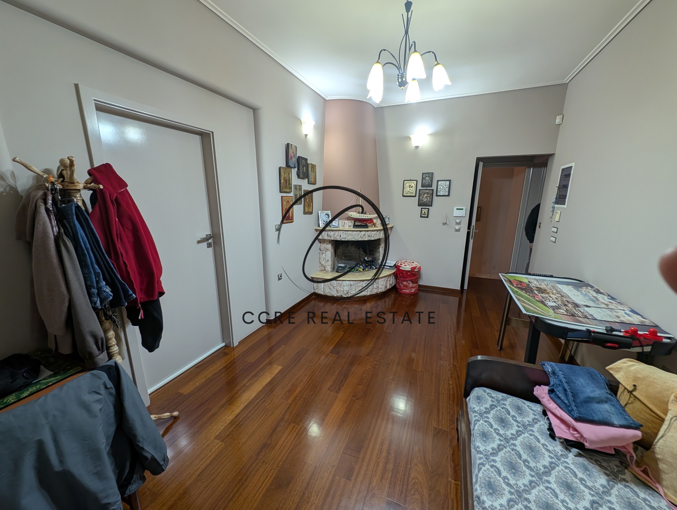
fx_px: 235
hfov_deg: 110.5
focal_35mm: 12
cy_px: 255
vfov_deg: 94.6
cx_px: 338
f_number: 1.95
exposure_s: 1/36.3
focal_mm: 2.23
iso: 79
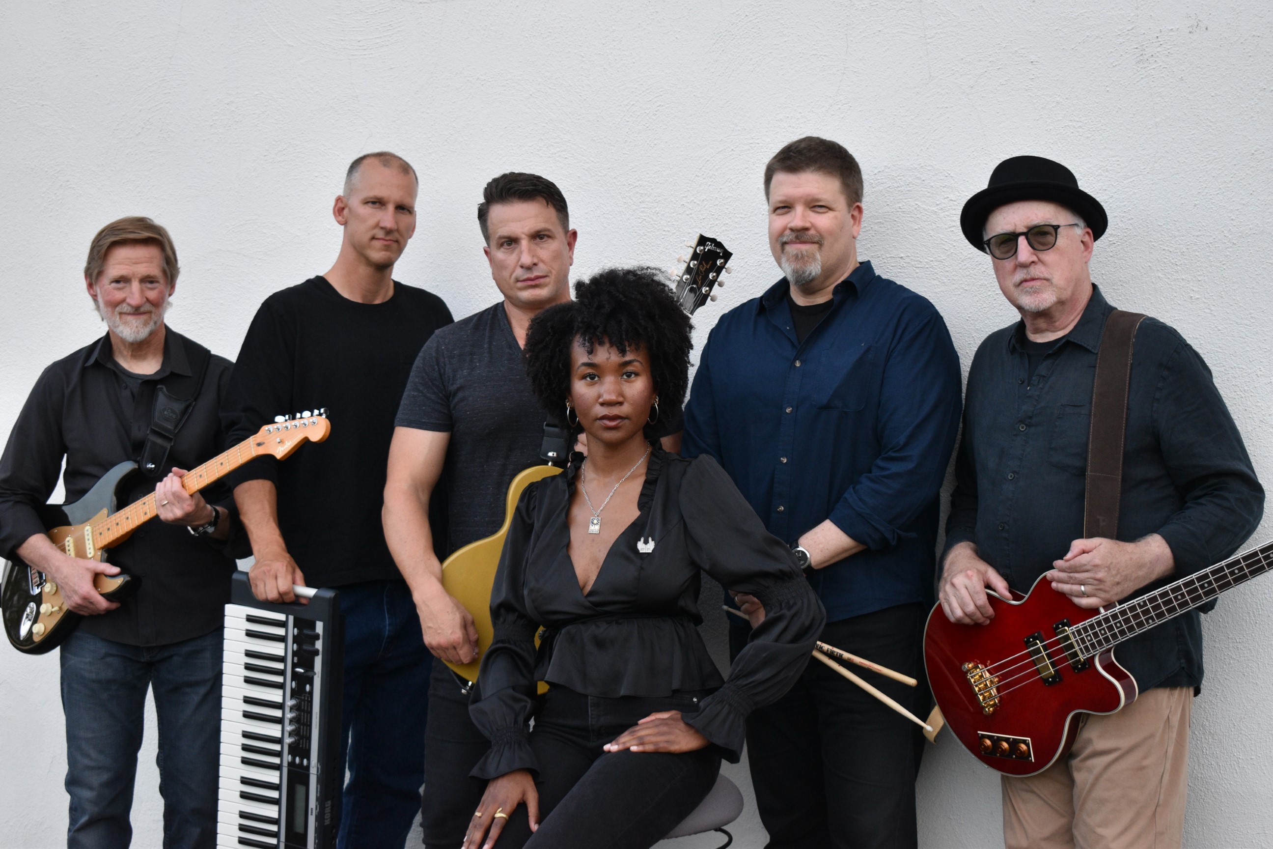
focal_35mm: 60
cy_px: 424
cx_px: 636
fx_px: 2122
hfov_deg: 33.4
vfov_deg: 22.6
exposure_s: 1/250
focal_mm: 40
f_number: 5
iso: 800
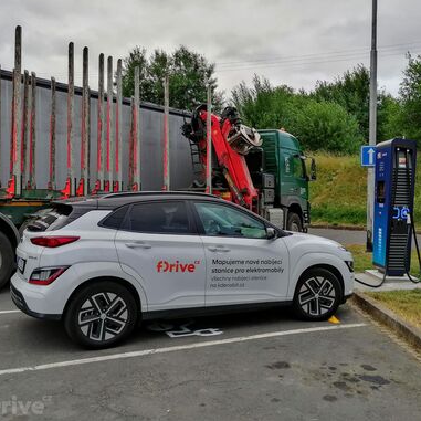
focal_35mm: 41
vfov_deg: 40.9
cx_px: 262
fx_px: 564
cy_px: 207
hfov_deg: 40.7
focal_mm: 5.3
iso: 50
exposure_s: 1/50
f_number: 1.8
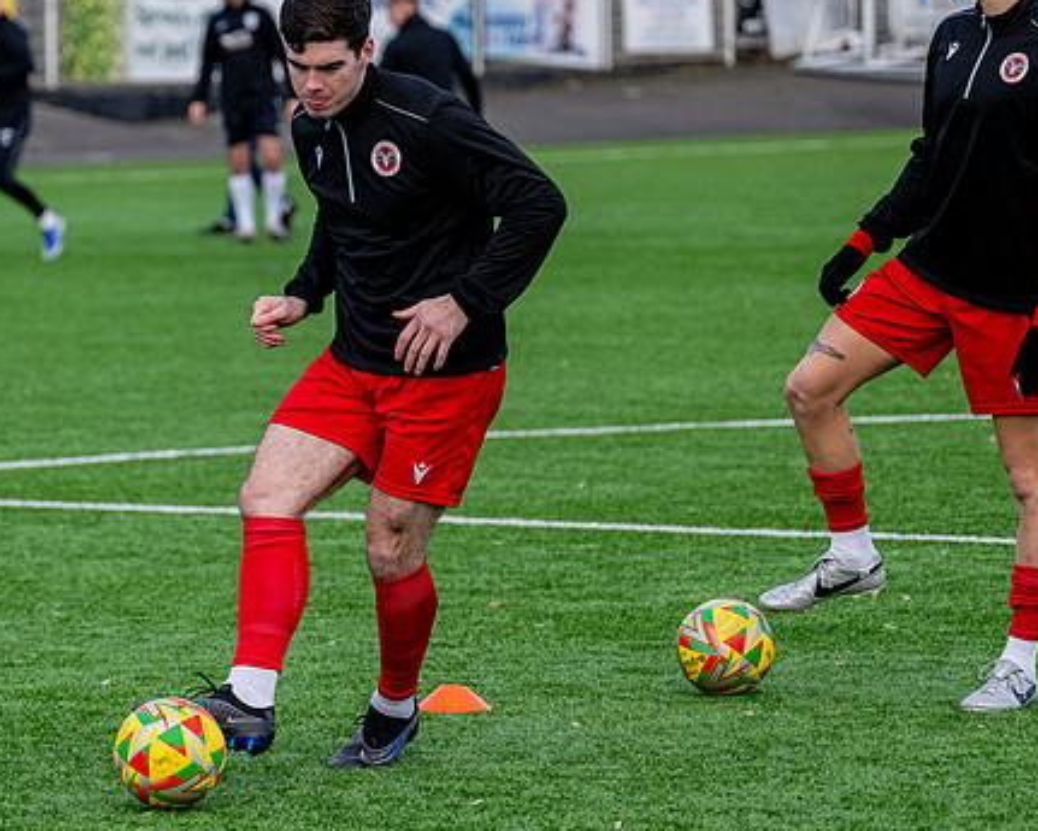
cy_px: 331
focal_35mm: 247
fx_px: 7590
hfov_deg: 7.8
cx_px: 134
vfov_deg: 6.3
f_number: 4
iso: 1000
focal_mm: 140
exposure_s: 1/2000
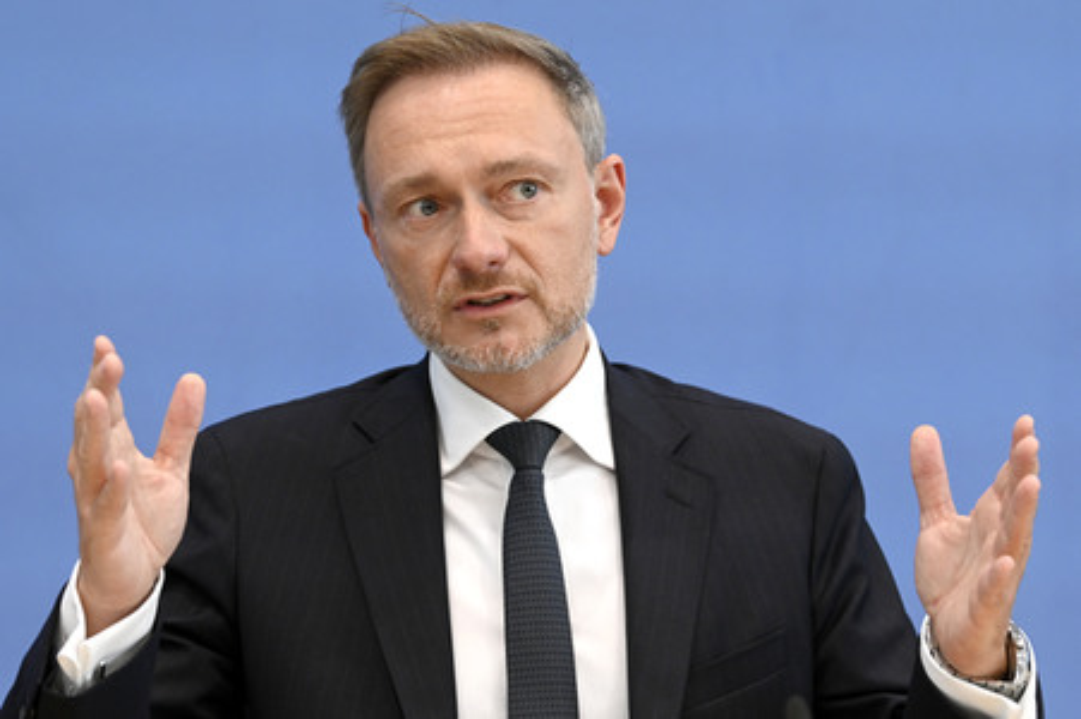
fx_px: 3601
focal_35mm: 120
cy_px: 360
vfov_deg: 11.4
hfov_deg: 17.1
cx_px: 540
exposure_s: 1/640
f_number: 5.6
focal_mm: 120
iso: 3200
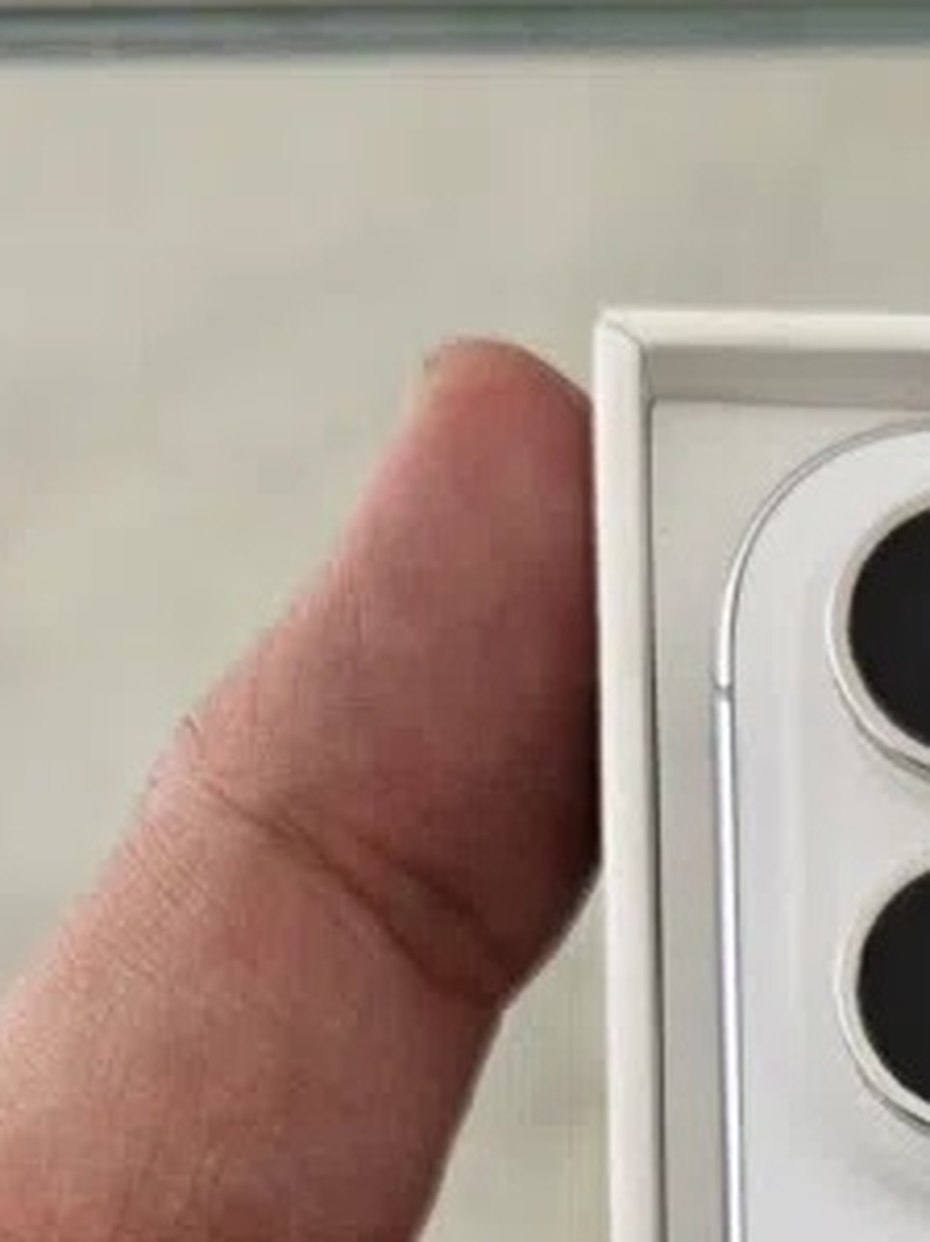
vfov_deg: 16.7
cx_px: 1486
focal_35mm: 105
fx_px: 3764
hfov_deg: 13.1
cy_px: 1967
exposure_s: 1/192
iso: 25
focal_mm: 5.4
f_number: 1.8
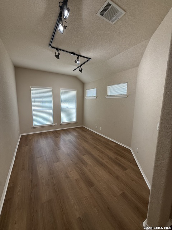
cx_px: 86
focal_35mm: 14
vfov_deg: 102.1
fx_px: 93
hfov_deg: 85.7
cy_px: 115
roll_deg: -1.3
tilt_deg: -6.7
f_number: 2.2
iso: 160
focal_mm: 2.22
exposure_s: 1/120
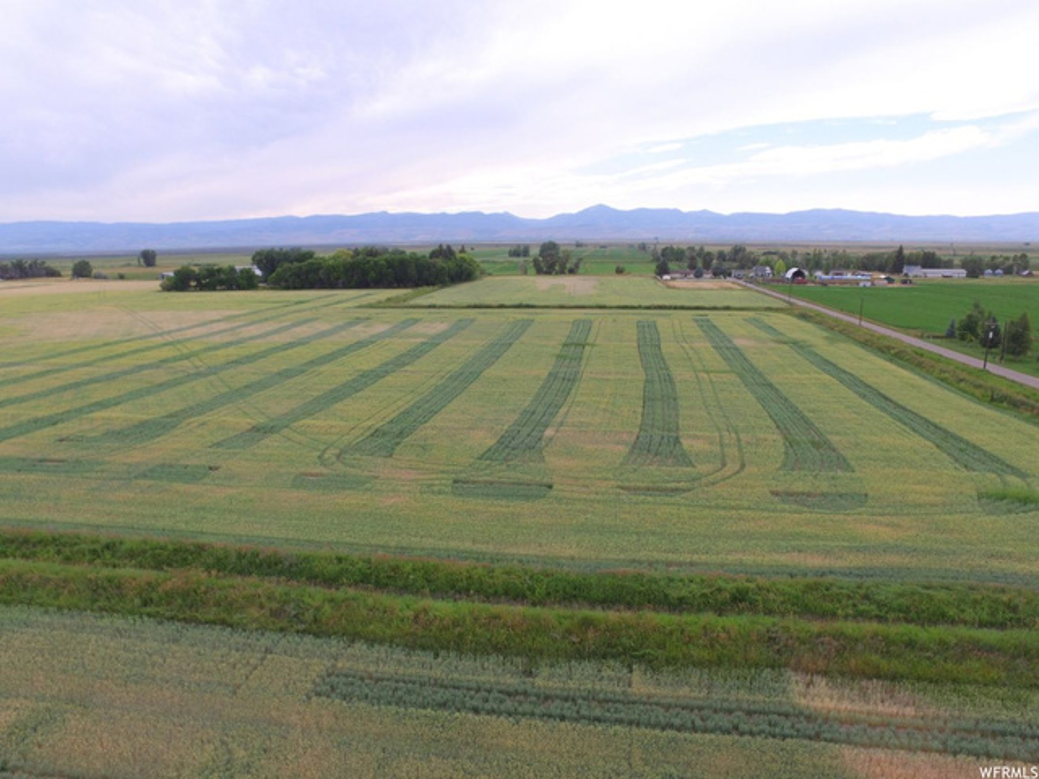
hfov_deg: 81.7
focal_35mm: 20
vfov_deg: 66.0
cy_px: 390
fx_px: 600
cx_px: 520
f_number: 2.8
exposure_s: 1/518
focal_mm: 3.61
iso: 100
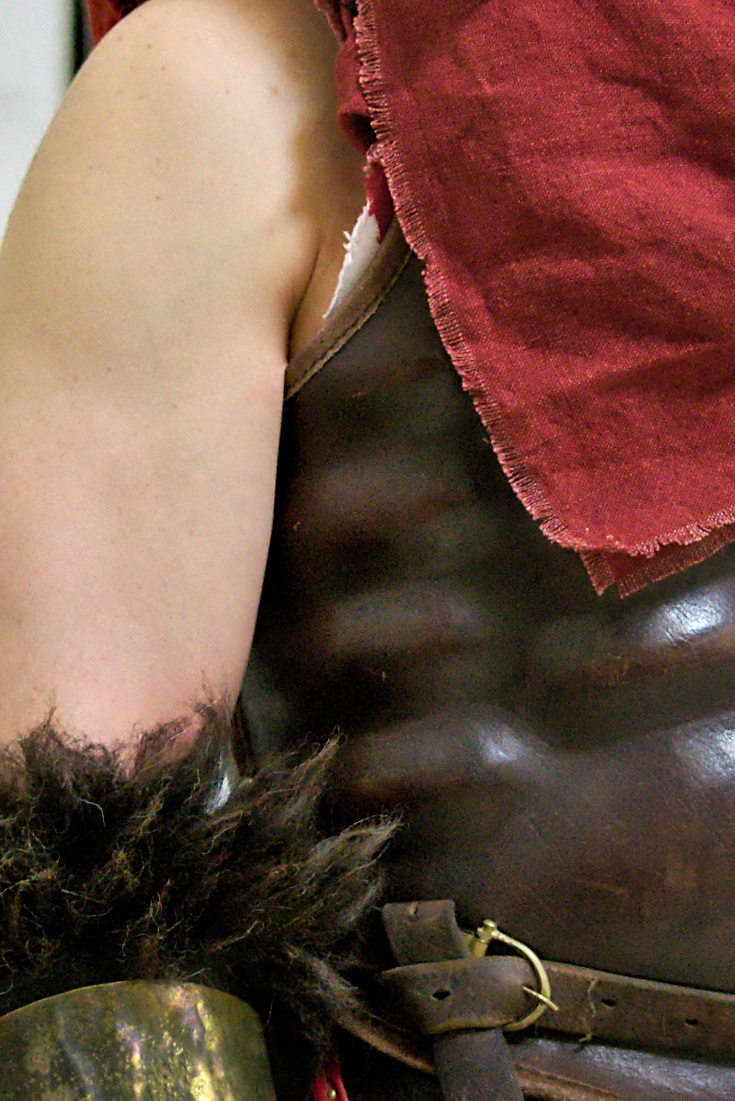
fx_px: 6702
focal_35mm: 219
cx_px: 557
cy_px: 368
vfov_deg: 9.4
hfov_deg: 6.3
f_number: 4.5
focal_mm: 62
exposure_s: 1/250
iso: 2000
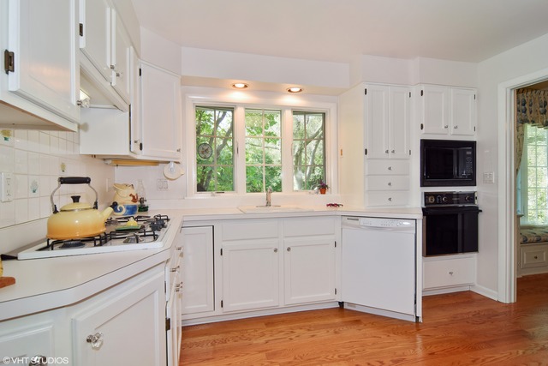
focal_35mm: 18
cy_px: 183
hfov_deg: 90.0
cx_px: 274
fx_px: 274
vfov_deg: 67.4
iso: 200
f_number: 8
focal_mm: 12
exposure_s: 1/20
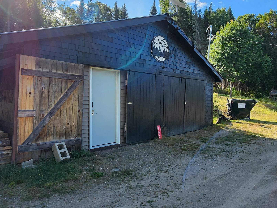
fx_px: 200
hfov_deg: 68.1
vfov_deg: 54.9
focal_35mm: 25
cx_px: 176
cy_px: 100
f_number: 2.2
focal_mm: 2.2
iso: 50
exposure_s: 1/1189
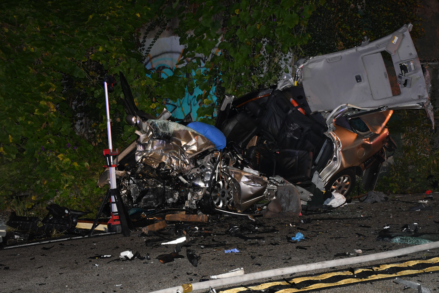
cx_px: 220
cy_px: 146
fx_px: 768
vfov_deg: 21.6
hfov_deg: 31.9
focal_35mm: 63
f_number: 5.6
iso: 1600
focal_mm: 42
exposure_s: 1/60
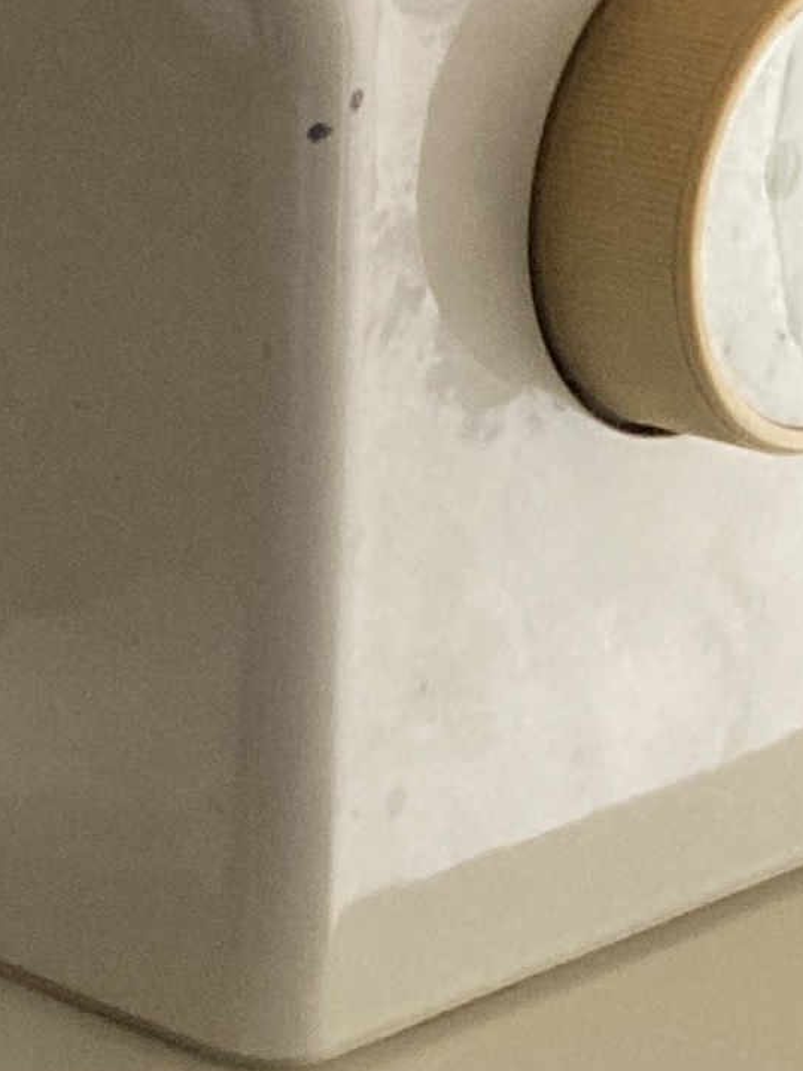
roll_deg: +0.0
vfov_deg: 12.6
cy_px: 465
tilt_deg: -17.7
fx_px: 4857
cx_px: -468
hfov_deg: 9.2
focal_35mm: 157
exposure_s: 1/40
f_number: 1.8
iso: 400
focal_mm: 3.99
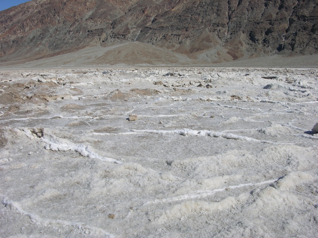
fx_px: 322
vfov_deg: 40.7
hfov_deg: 52.6
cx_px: 159
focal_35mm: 35
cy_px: 119
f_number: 8
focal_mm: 8.9
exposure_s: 1/294
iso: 50
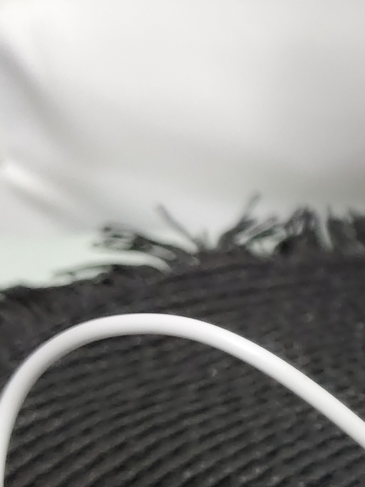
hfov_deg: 15.7
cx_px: 612
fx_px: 1167
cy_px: 279
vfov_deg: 23.5
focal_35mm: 83
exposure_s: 1/100
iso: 636
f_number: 1.88
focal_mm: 5.56
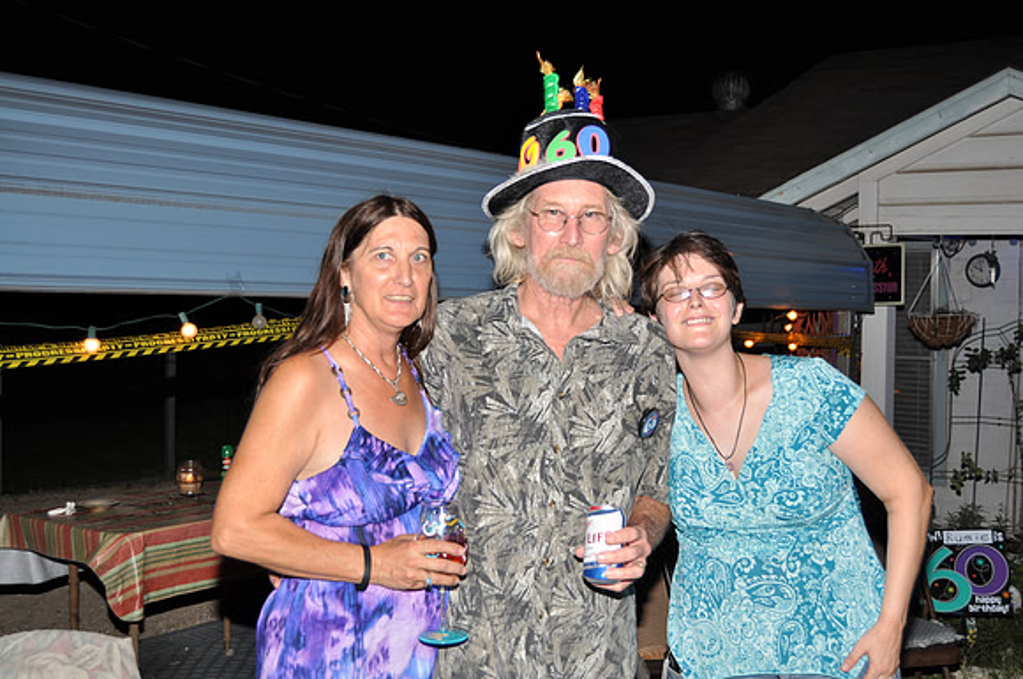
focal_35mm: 42
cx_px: 512
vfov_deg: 31.8
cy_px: 340
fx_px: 1192
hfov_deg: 46.5
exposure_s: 1/60
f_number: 4
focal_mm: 28
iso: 200
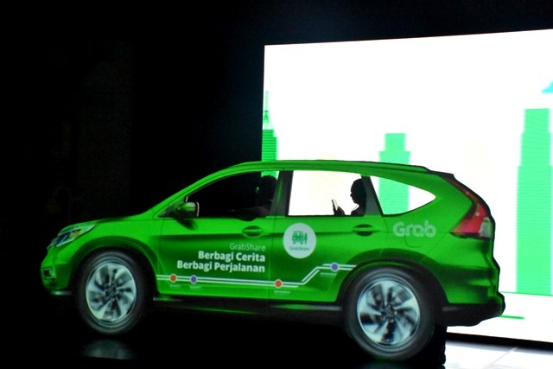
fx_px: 968
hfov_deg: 31.9
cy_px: 184
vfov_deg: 21.6
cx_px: 276
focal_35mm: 63
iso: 16000
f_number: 10
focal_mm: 42
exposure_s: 1/400
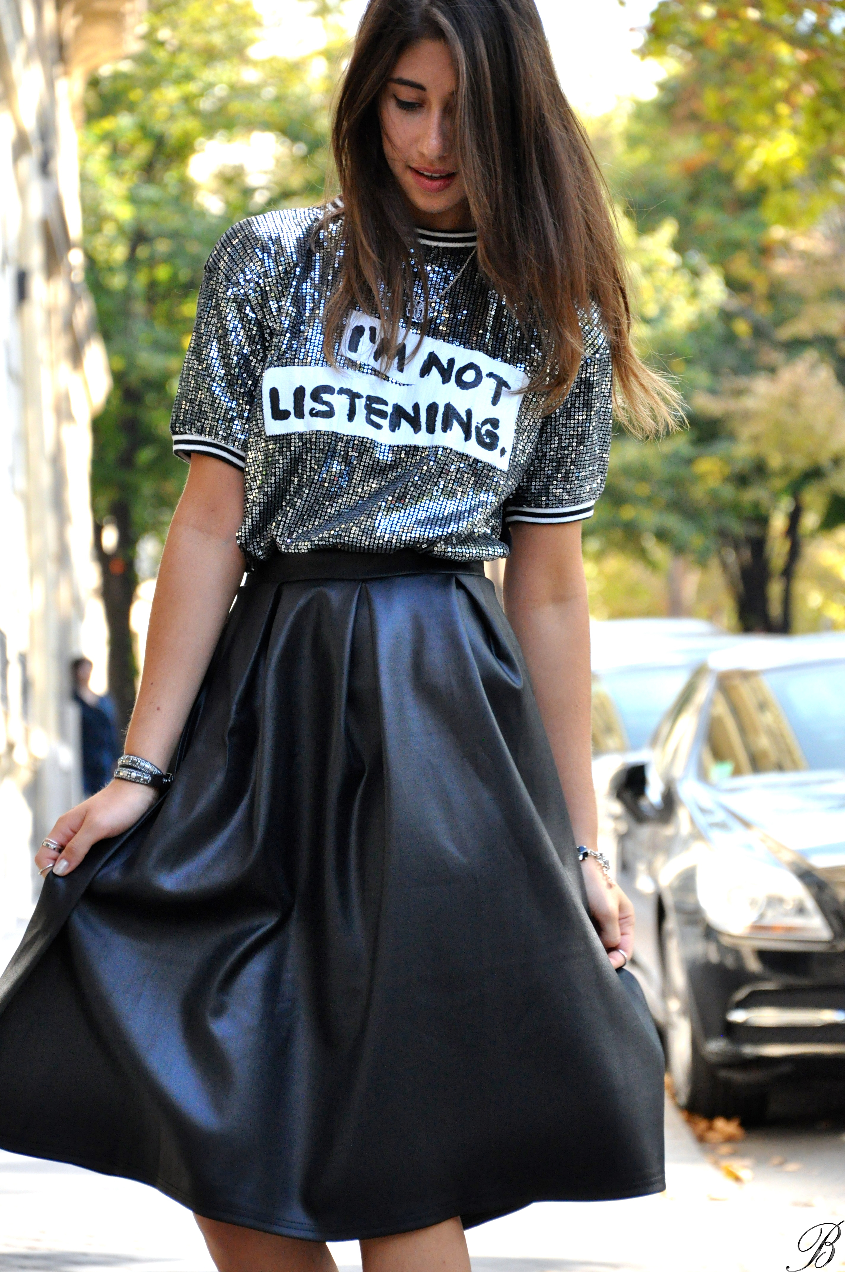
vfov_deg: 13.1
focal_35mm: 158
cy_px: 636
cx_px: 422
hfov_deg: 8.7
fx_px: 5559
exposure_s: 1/500
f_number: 5.6
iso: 1600
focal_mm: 105
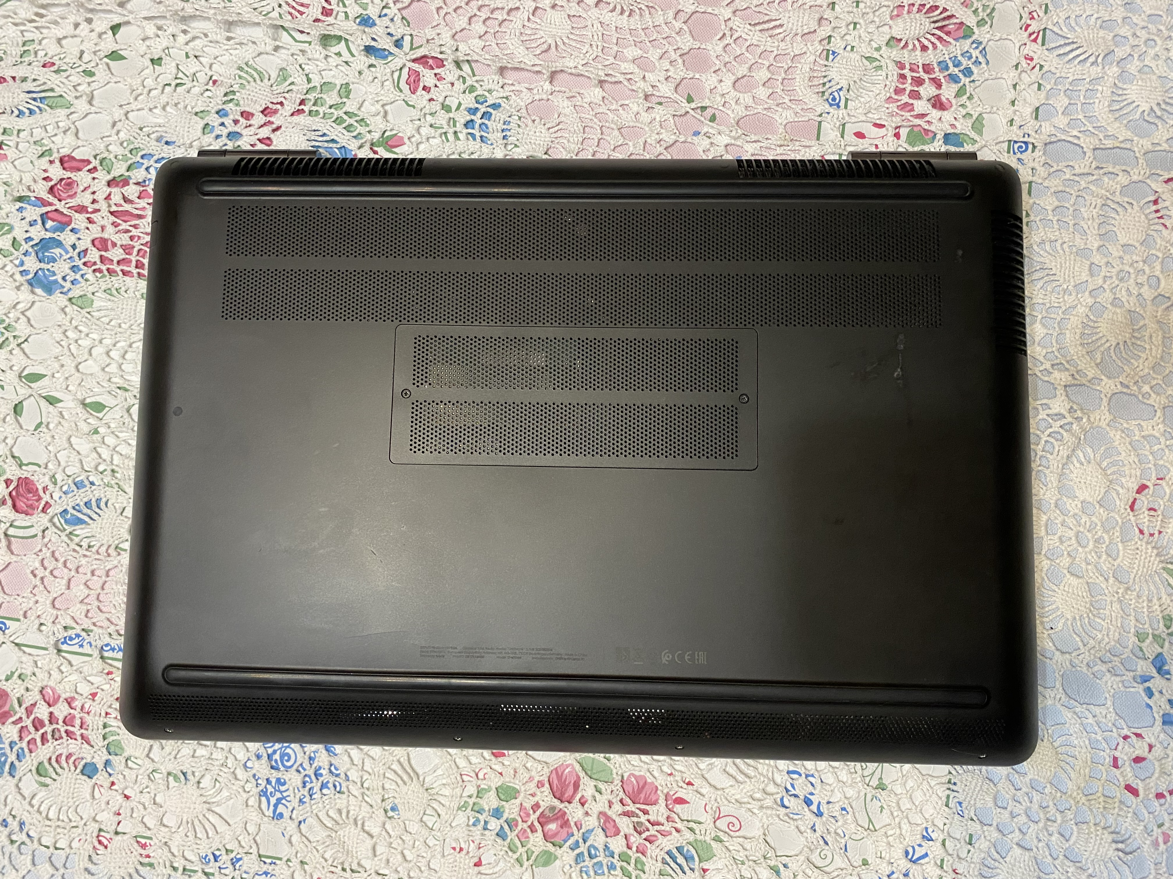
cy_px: 440
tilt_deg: -84.4
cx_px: 586
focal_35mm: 26
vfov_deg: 53.1
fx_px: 881
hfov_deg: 67.3
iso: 250
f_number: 1.8
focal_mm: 4.25
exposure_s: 1/50
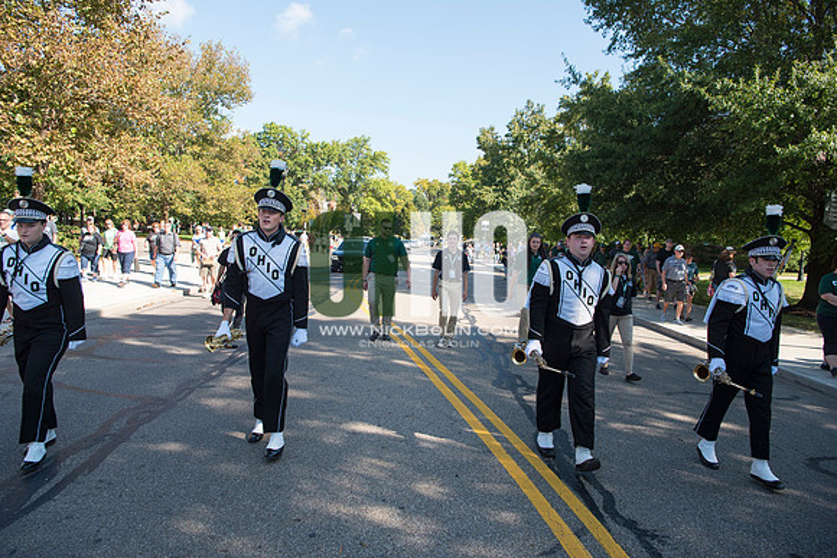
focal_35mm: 24
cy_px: 279
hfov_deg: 73.7
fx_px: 558
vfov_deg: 53.2
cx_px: 418
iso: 200
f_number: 5.6
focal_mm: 24
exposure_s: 1/500
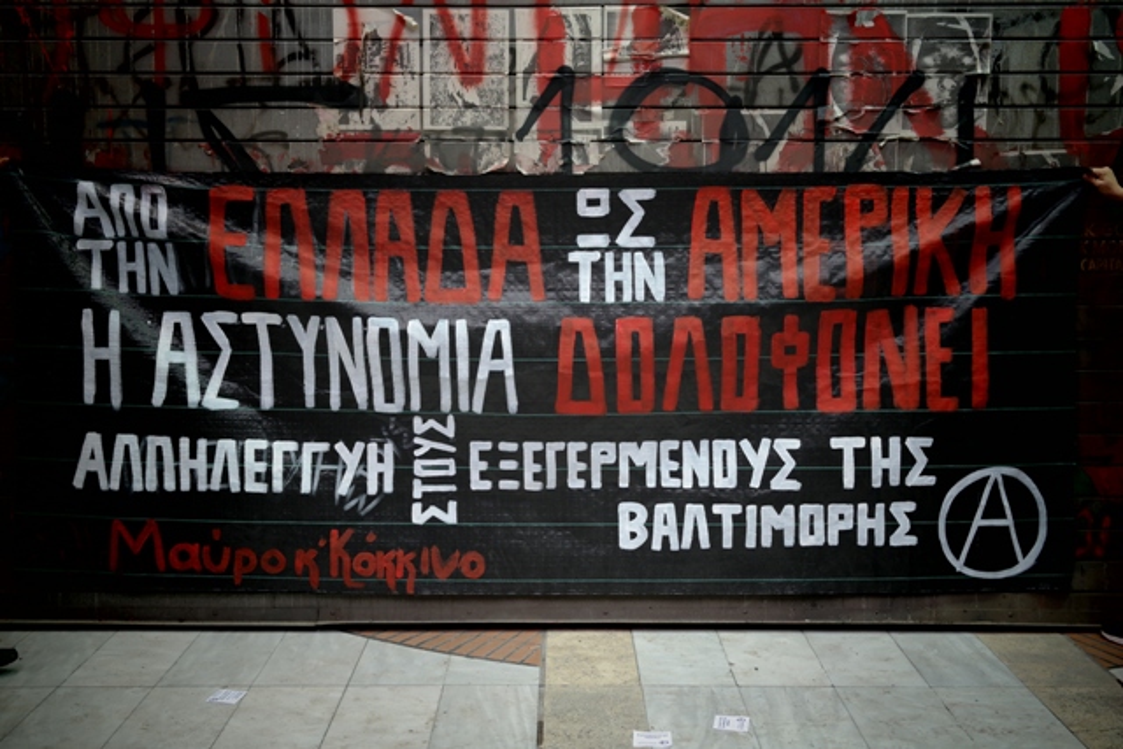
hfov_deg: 45.4
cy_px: 374
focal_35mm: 43
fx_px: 1342
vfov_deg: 31.2
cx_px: 562
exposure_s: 1/50
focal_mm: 28
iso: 400
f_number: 4
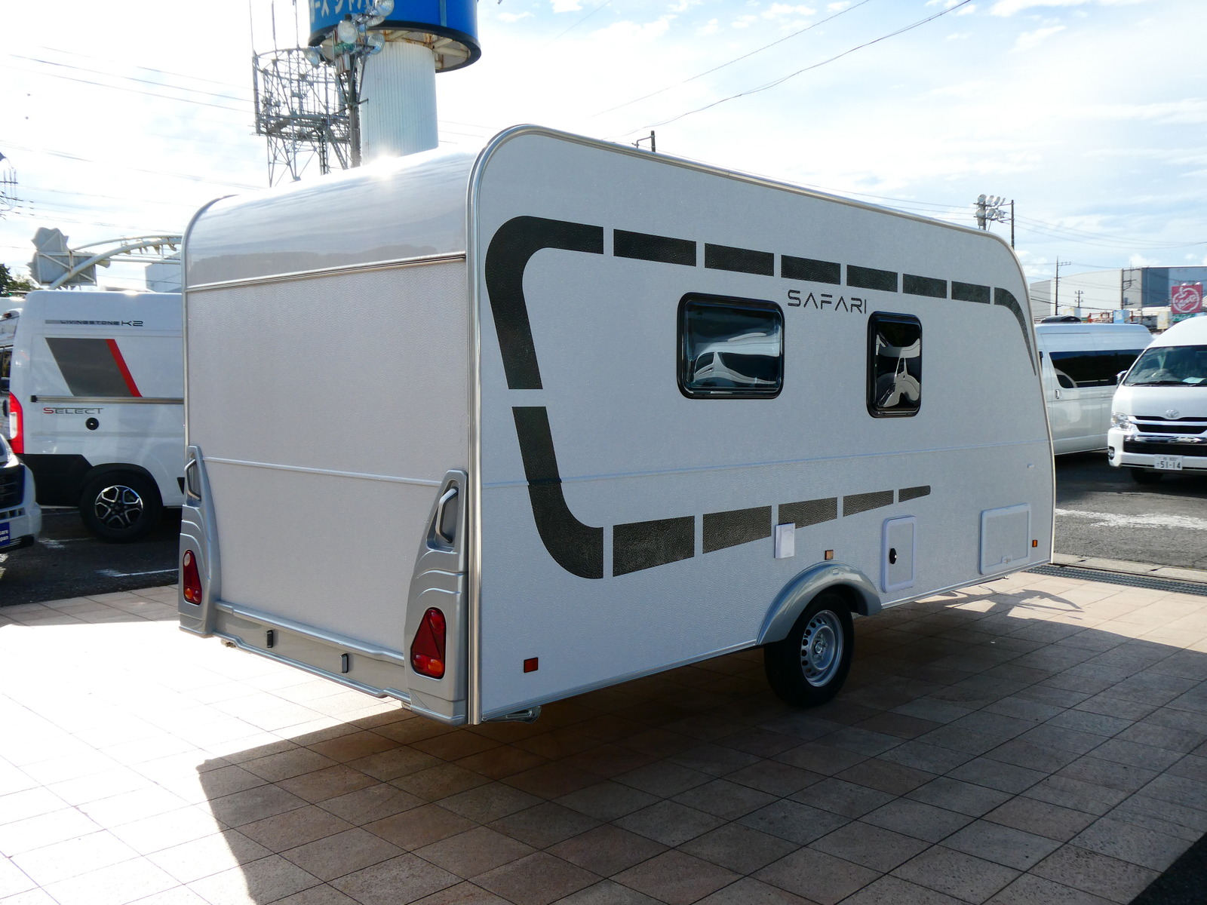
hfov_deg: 58.4
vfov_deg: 45.4
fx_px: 1081
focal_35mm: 31
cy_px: 452
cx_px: 604
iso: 80
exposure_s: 1/1000
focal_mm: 5.4
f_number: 3.5
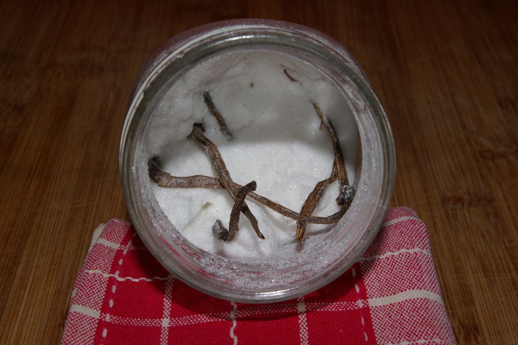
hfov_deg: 37.2
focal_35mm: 54
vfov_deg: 25.3
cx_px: 255
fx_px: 770
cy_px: 171
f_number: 13
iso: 200
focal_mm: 35
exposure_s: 1/45
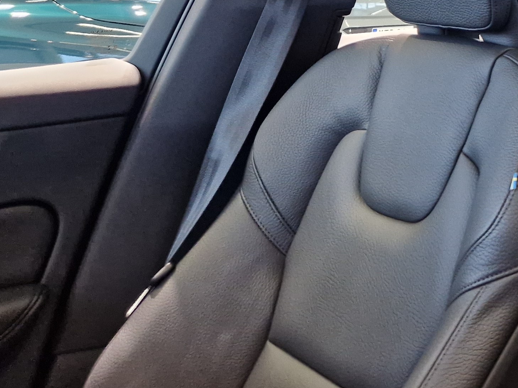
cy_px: -133
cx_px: 687
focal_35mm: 63
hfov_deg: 25.9
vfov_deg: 20.9
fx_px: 943
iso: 400
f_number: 1.8
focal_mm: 5.4
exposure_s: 1/100
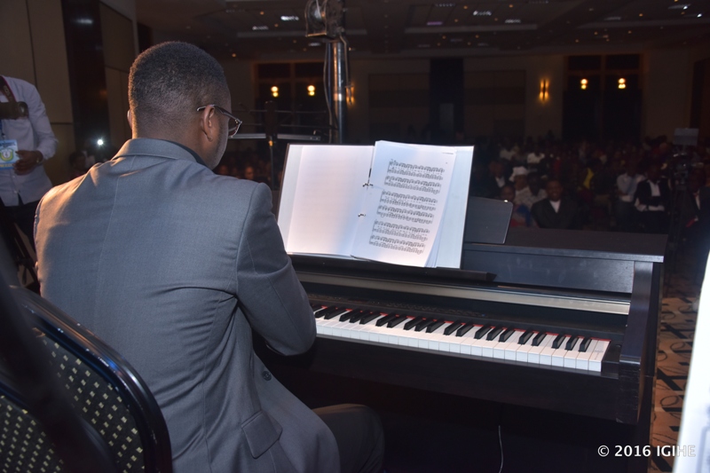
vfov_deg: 38.9
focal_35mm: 34
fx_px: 670
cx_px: 355
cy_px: 236
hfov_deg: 55.8
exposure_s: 1/80
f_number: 5.6
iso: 800
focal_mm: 34
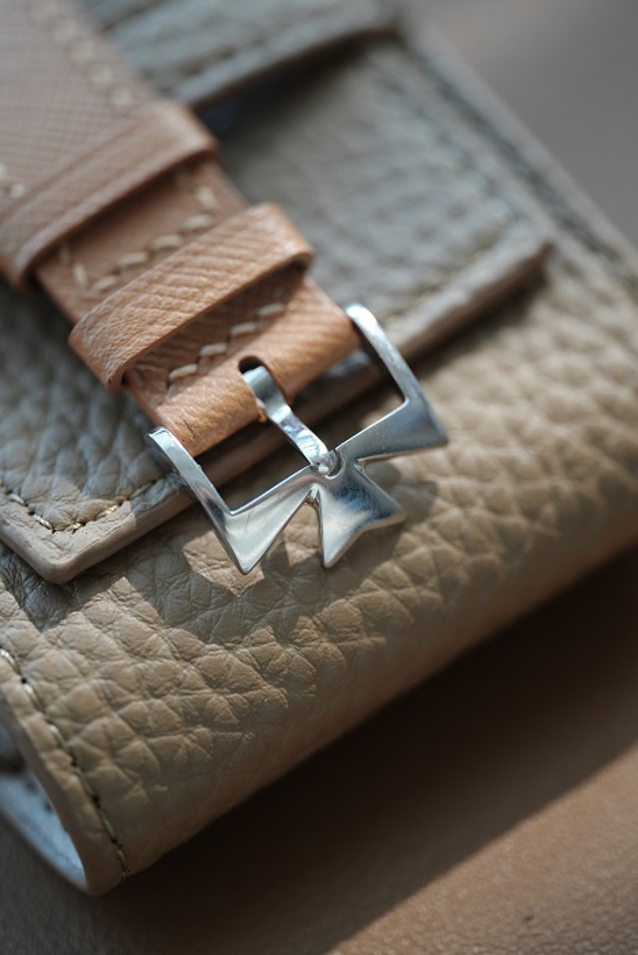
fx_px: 2788
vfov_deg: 19.4
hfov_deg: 13.1
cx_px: 319
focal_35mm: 105
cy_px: 478
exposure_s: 1/250
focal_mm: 105
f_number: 2.8
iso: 1600
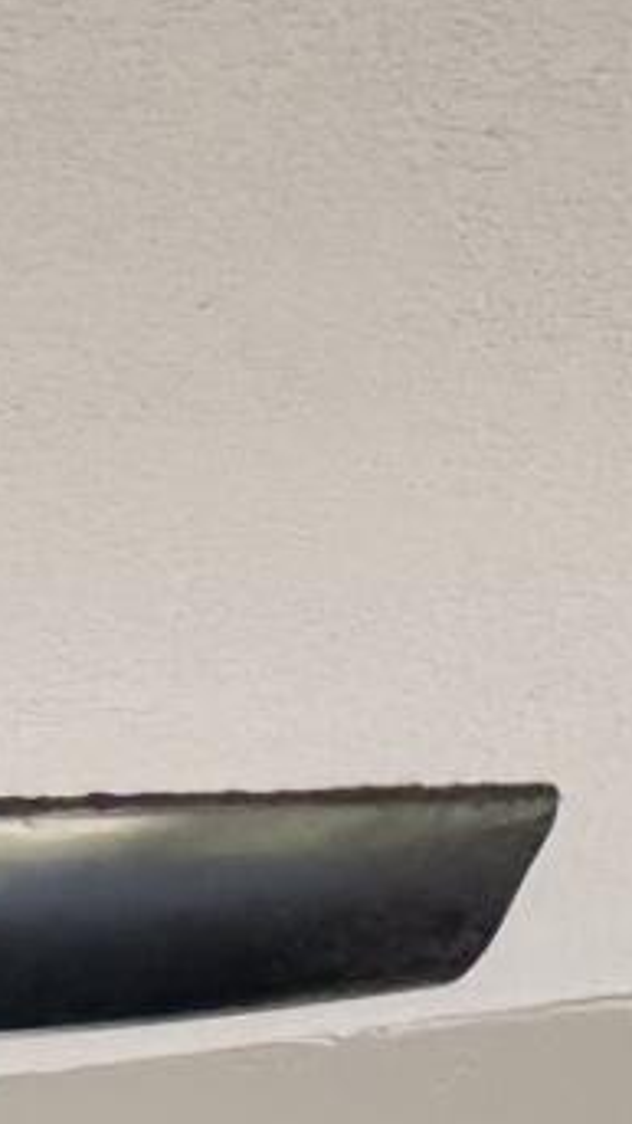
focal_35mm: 229
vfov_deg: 8.7
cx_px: -422
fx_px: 6821
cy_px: 2536
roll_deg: +0.7
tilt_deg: +0.4
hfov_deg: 5.2
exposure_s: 1/287
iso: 100
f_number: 1.78
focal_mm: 6.76
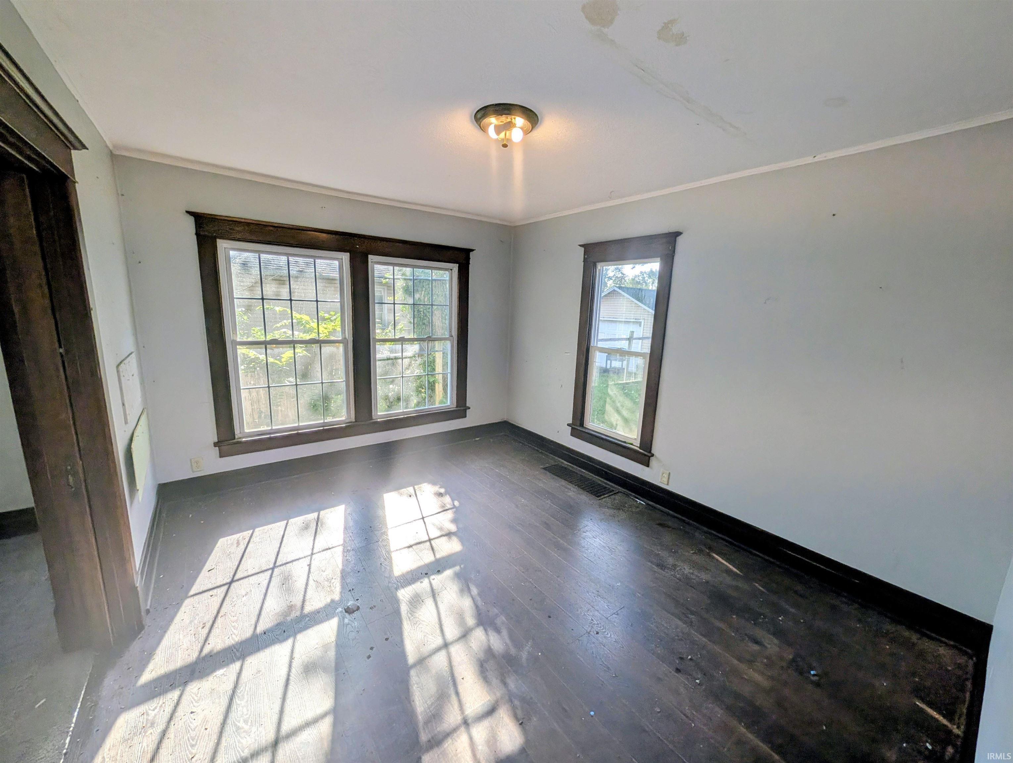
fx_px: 352
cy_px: 382
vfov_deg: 94.6
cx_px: 506
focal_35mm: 12
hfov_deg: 110.5
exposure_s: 1/591
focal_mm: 2.02
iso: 44
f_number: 1.7
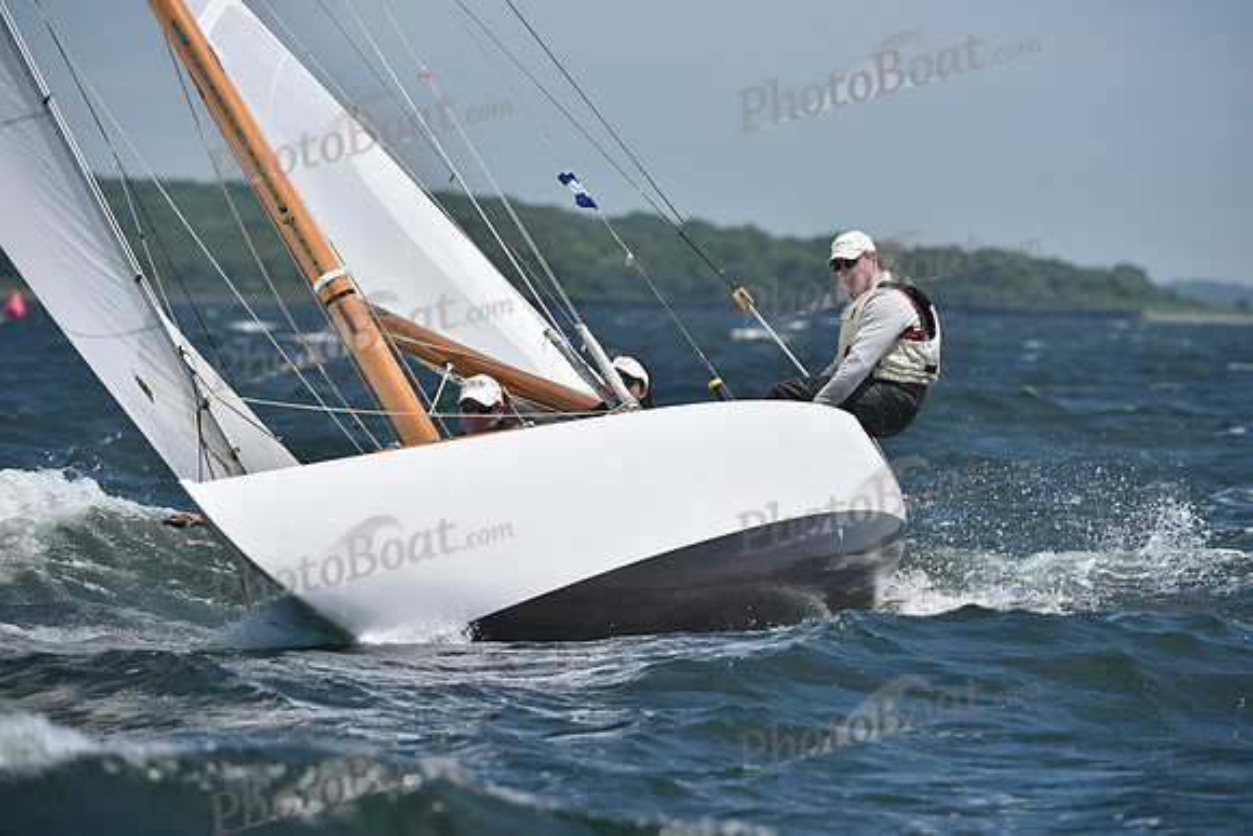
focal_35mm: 310
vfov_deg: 4.4
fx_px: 10792
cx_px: 626
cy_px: 418
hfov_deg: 6.6
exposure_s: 1/1600
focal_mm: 310
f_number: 7.1
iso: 250
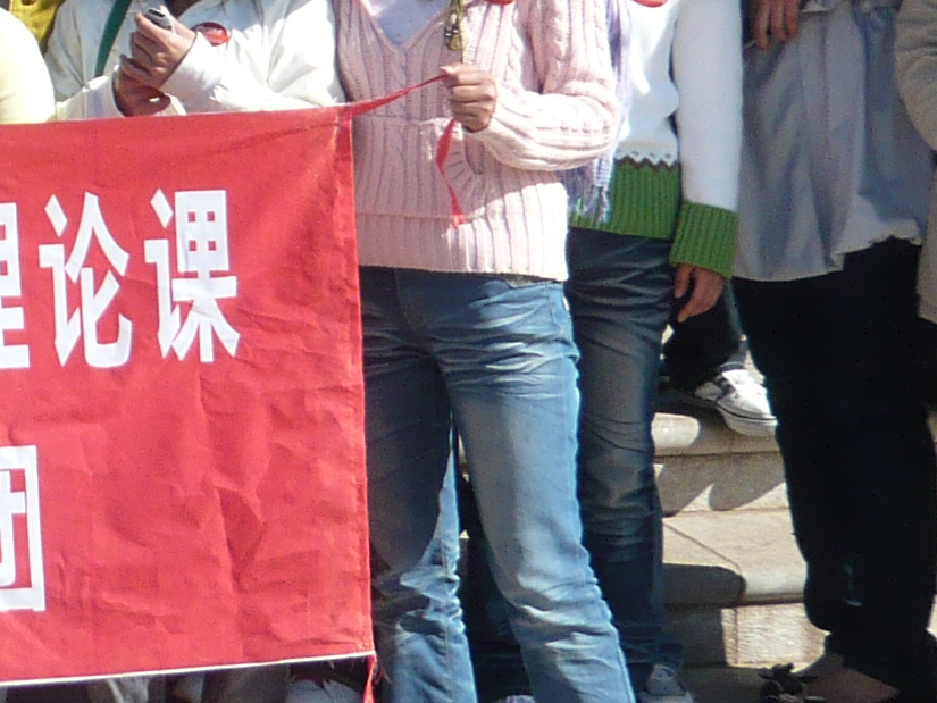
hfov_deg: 14.0
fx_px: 3628
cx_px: -362
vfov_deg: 10.8
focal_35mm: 134
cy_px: -210
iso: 100
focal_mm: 5.8
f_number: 9
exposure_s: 1/125
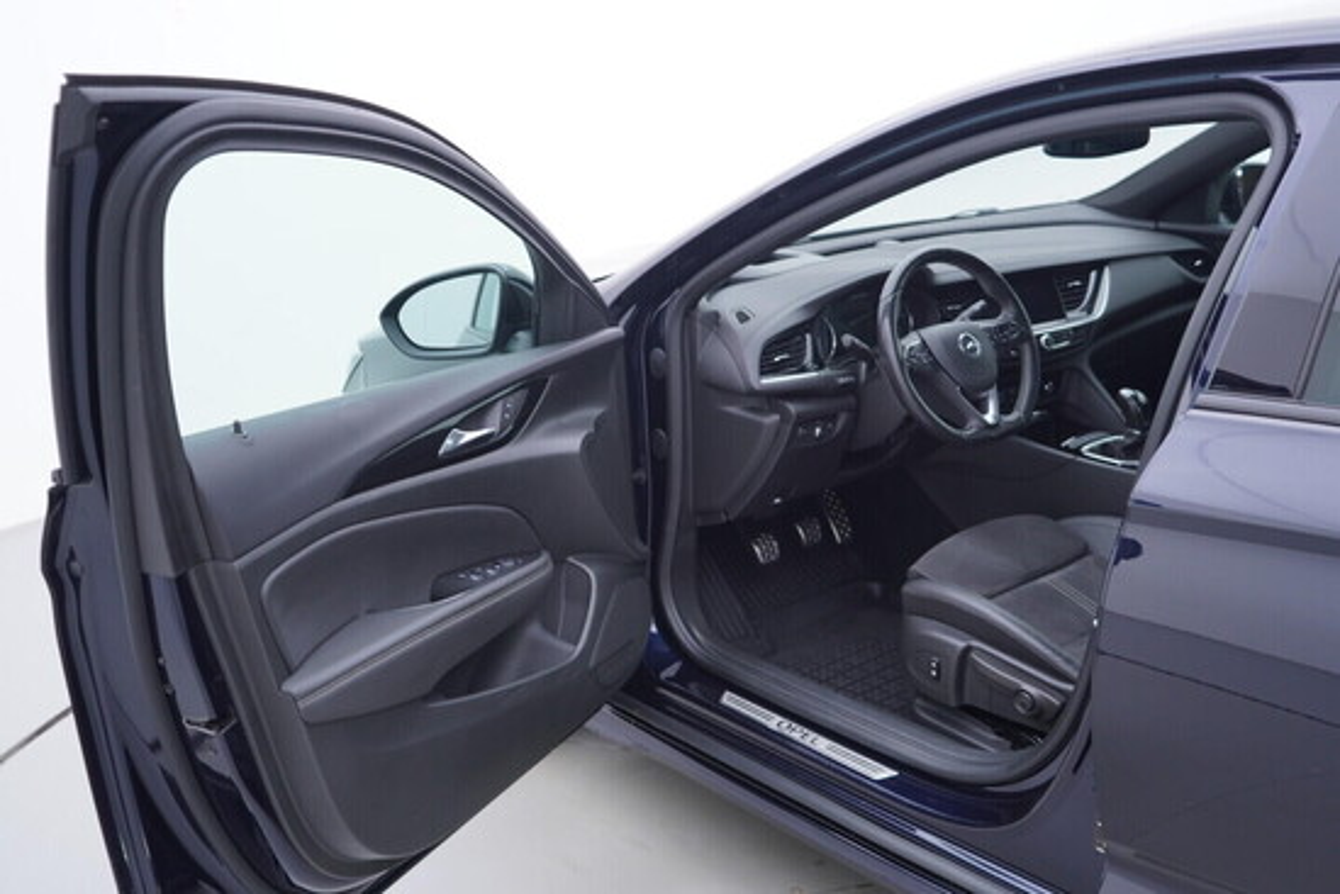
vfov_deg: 36.9
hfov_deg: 53.1
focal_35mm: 36
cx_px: 670
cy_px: 447
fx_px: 1340
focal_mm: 24
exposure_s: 1/50
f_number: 3.2
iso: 125
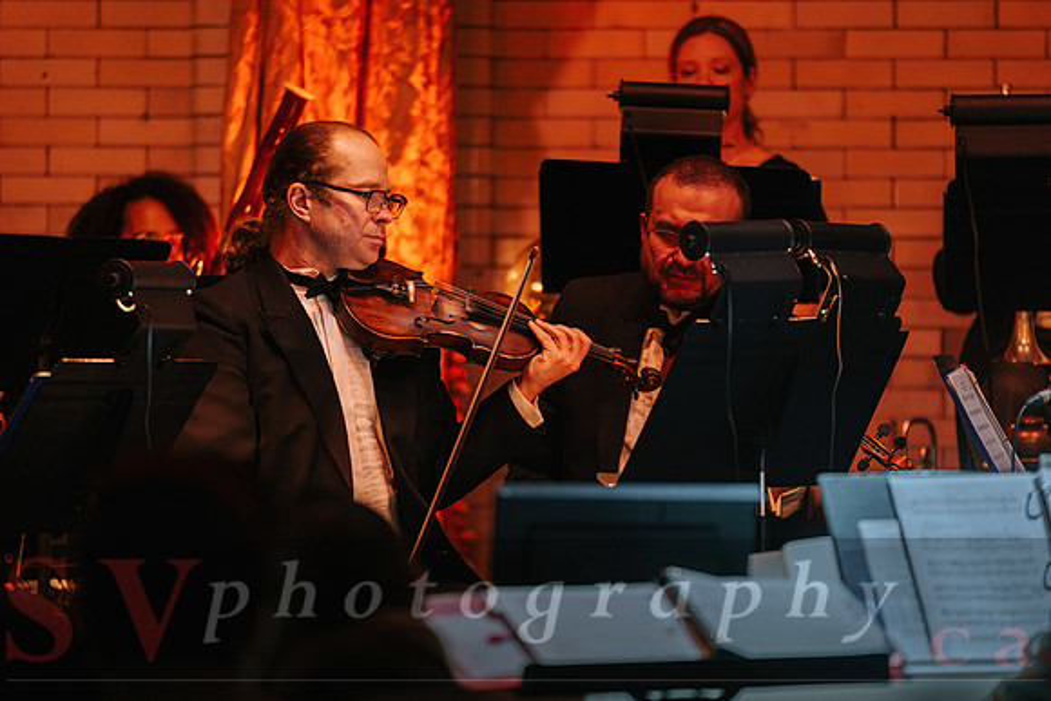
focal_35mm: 198
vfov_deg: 6.9
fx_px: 5782
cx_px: 526
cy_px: 350
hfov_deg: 10.4
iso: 1000
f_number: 2.8
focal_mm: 198
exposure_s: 1/80
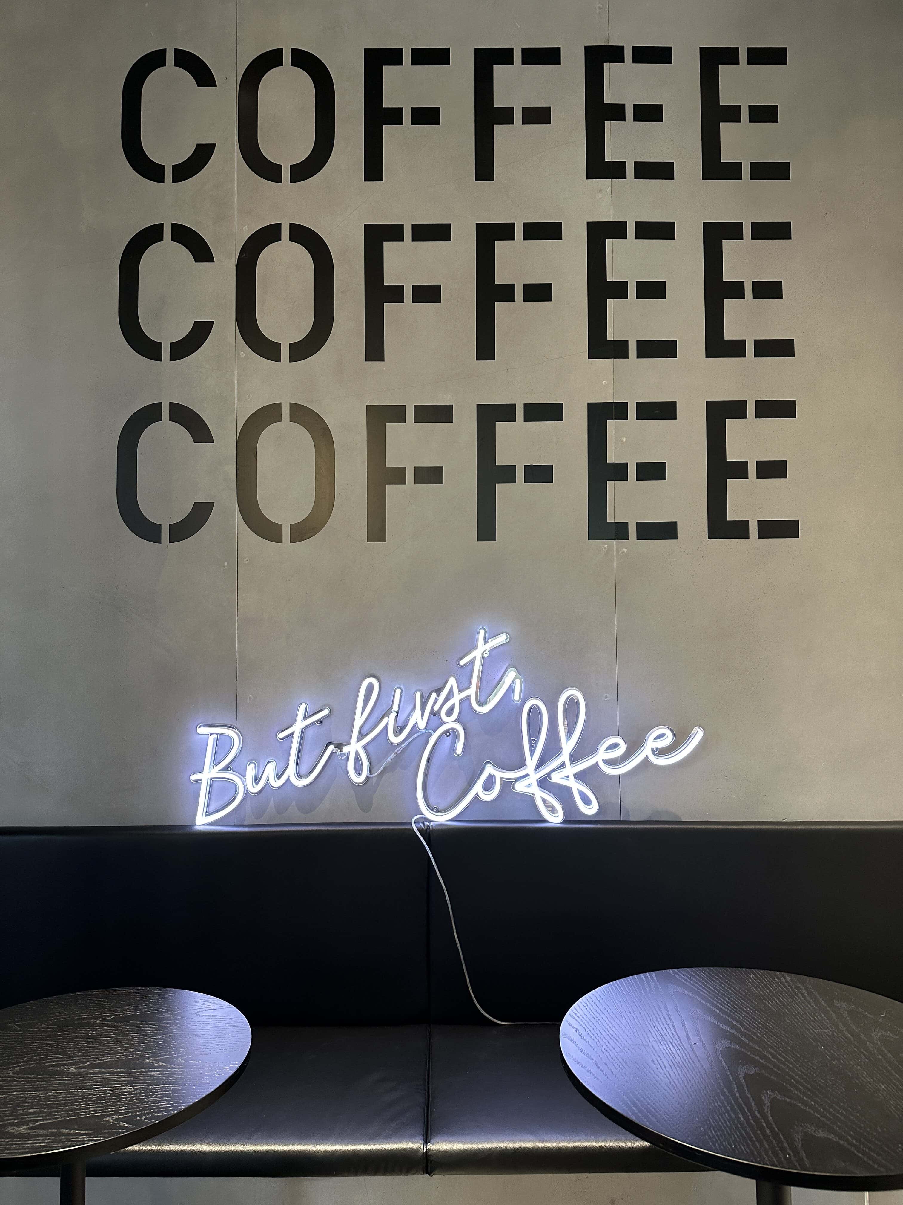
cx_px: 452
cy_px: 602
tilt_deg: +2.6
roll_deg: +0.4
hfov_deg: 56.8
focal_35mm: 24
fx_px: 835
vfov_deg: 71.6
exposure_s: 1/50
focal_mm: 6.86
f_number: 1.78
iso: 200
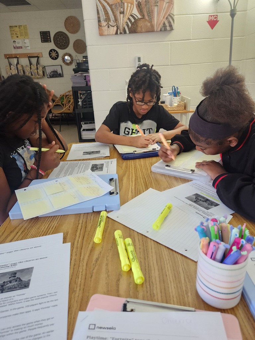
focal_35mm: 23
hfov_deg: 58.9
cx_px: 128
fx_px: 226
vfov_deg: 73.9
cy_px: 170
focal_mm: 5.4
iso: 500
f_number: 1.8
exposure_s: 1/60
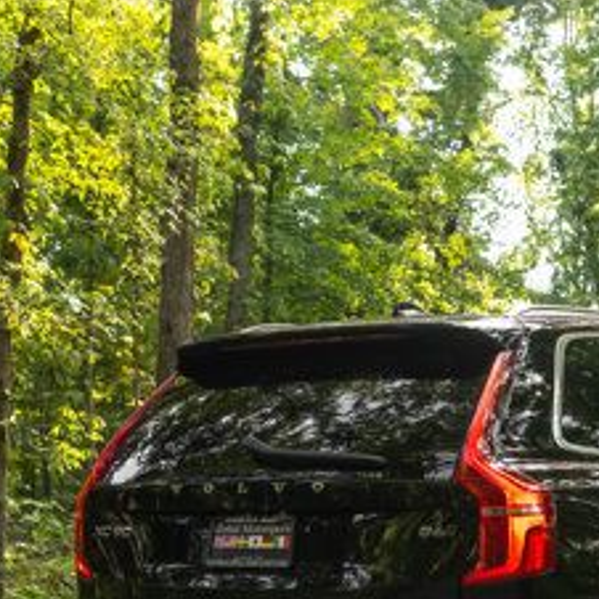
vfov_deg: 20.7
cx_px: 525
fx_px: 1605
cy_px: 550
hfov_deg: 20.7
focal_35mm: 82
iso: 640
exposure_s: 1/400
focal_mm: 34
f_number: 4.5
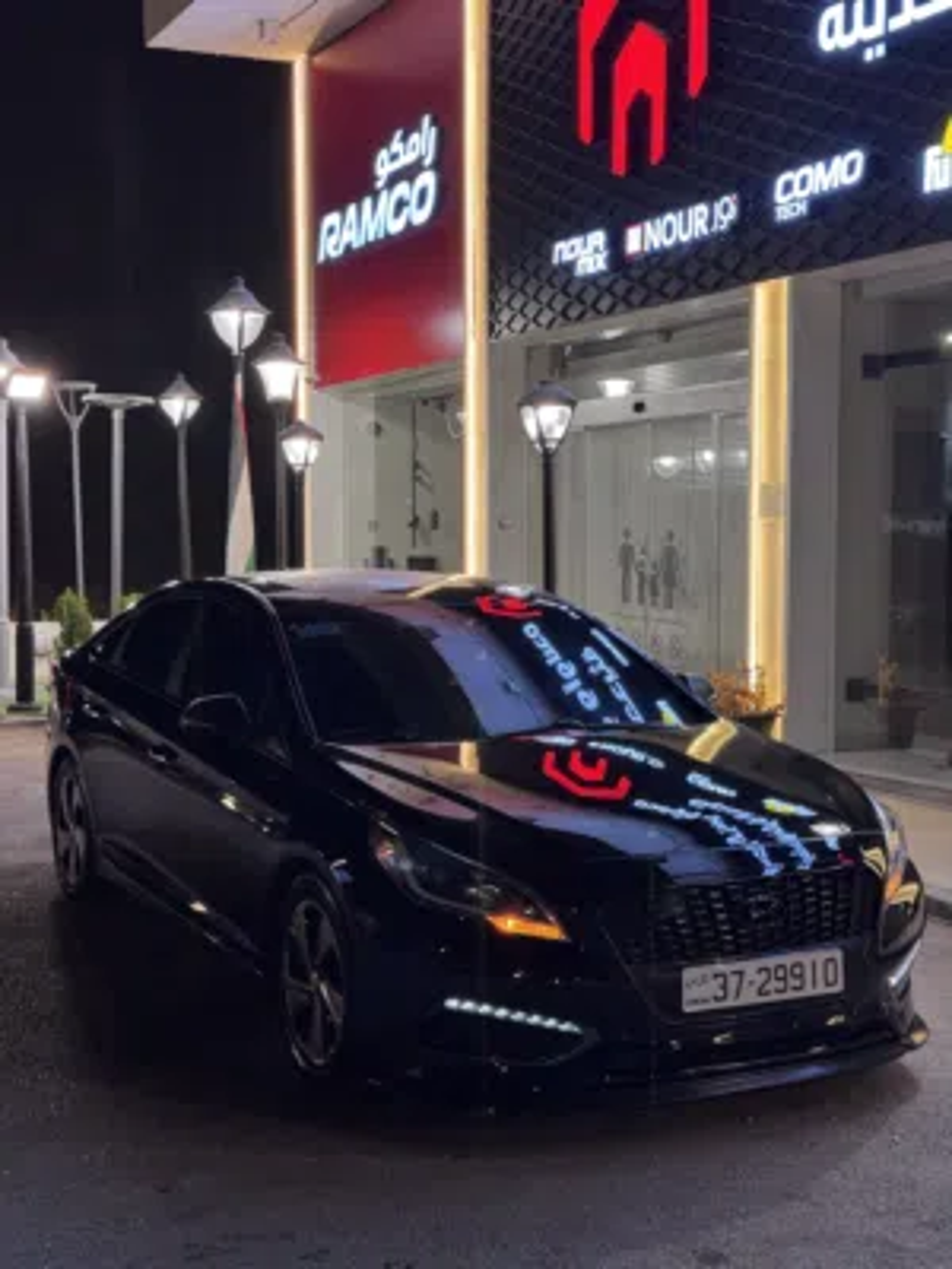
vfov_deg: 39.7
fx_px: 1760
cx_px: 476
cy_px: 634
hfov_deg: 30.3
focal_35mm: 48
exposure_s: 1/50
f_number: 1.78
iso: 80
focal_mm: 6.76
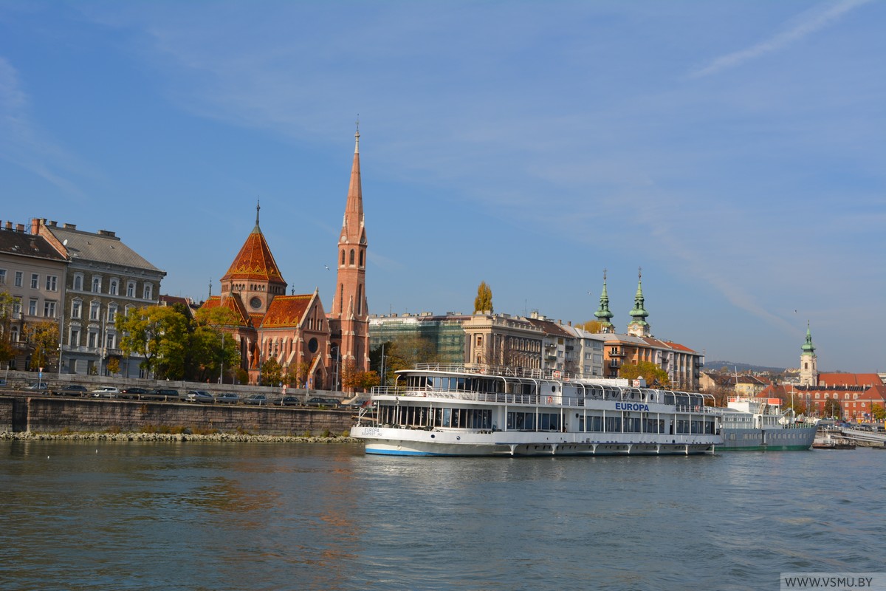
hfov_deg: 42.3
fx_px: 1144
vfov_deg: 28.9
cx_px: 443
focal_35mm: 46
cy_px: 296
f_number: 9
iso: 100
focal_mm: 31
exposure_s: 1/320
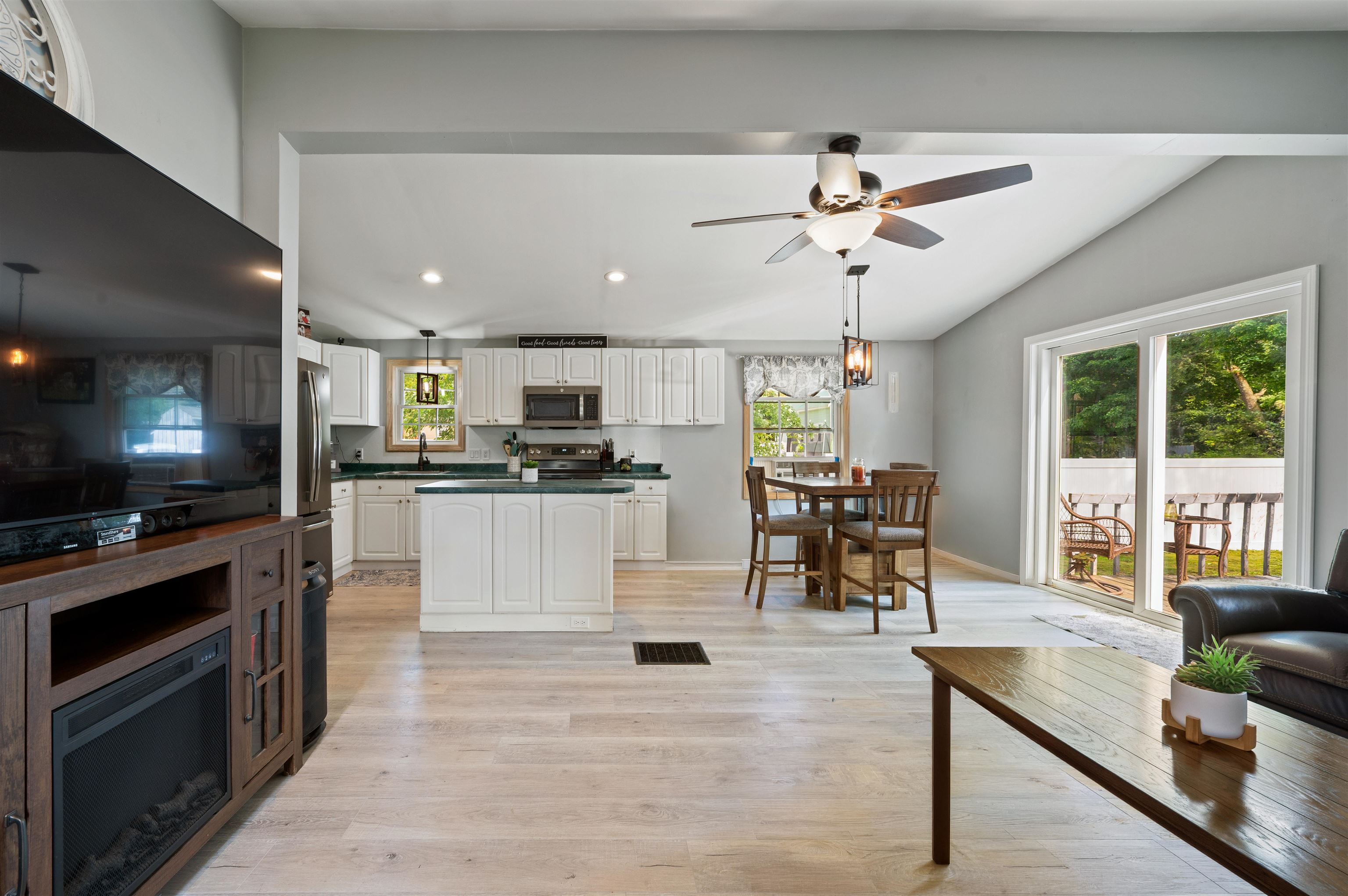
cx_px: 674
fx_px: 524
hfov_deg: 104.3
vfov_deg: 81.1
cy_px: 448
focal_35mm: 14
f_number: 9
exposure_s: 1/4
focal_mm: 14
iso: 400
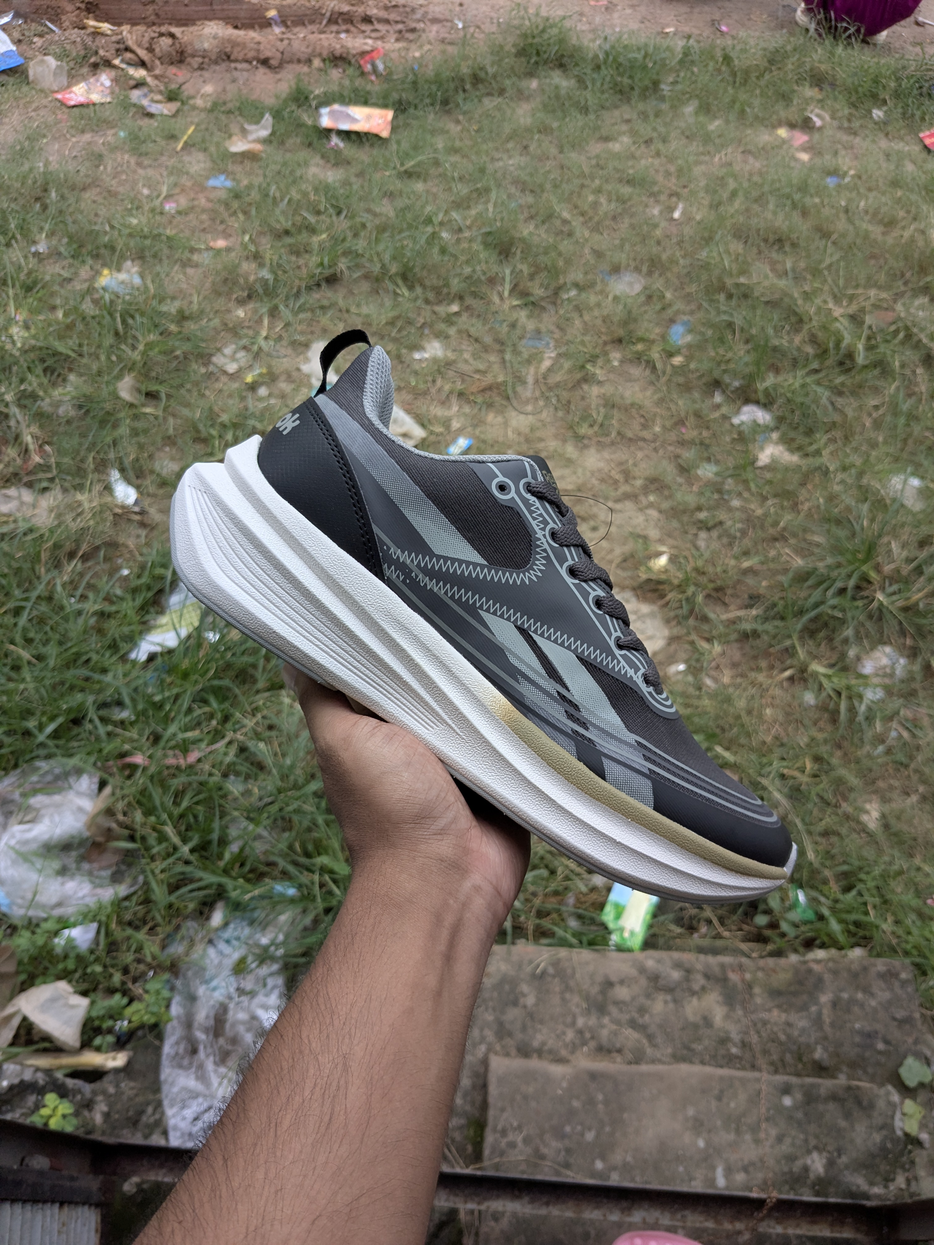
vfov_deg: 65.3
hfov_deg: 51.4
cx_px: 467
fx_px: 971
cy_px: 622
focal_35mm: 27
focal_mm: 4.38
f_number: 1.73
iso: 53
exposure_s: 1/200
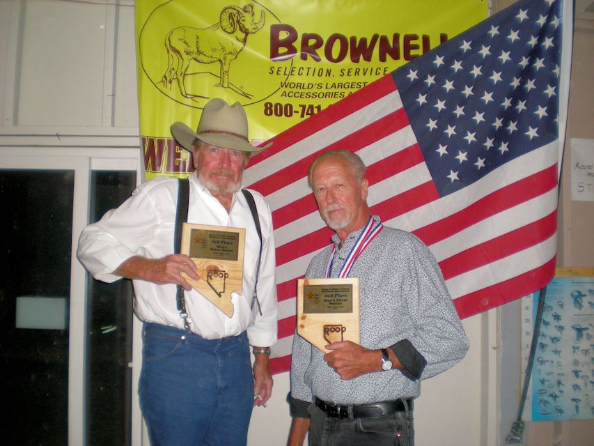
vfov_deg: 37.7
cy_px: 223
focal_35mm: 38
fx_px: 652
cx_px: 297
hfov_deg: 49.0
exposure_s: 1/60
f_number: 3.1
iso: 179
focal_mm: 6.3
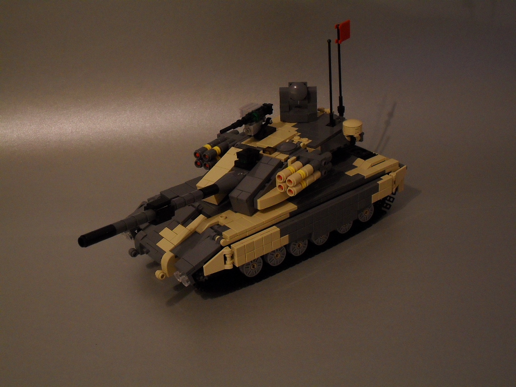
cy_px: 194
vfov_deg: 29.7
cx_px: 258
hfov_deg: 38.9
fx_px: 730
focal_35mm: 49
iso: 200
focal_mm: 8.7
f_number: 3.9
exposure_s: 1
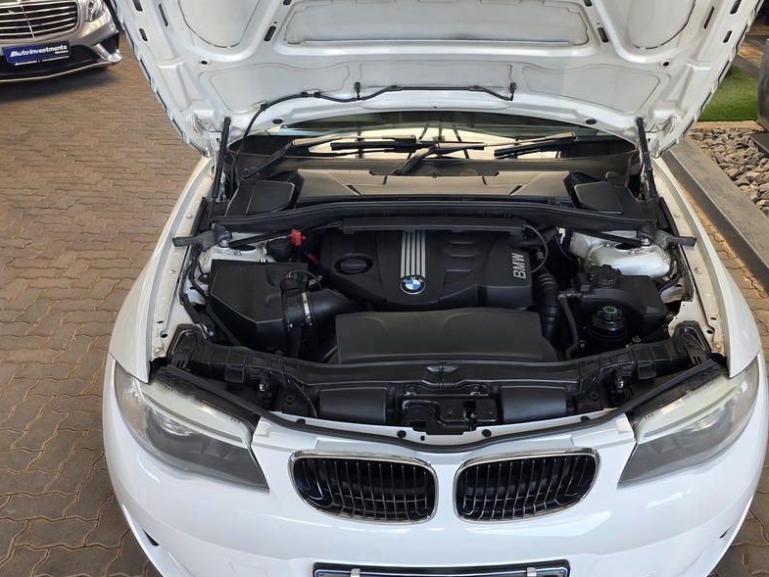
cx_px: 436
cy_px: 313
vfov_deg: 46.8
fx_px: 667
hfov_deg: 59.7
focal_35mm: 30
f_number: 1.7
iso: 100
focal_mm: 6.25
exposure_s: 1/180
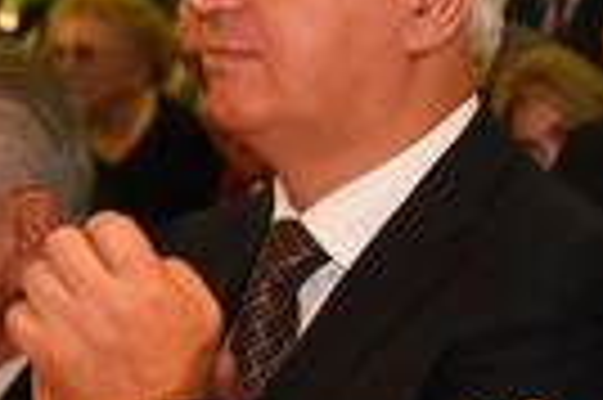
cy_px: 578
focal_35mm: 203
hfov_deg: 9.9
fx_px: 3396
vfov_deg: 6.7
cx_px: 891
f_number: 4
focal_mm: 34
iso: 3200
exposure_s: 1/125
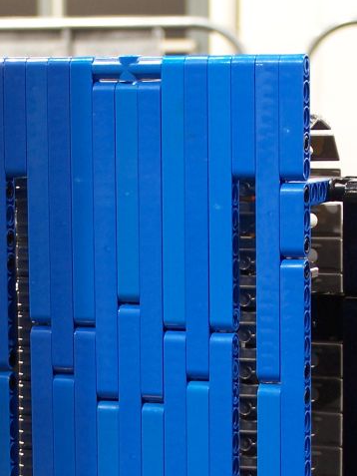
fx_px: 2213
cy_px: 445
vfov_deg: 12.2
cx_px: 128
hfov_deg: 9.2
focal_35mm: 161
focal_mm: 12.4
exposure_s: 1/2
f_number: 3.2
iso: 80
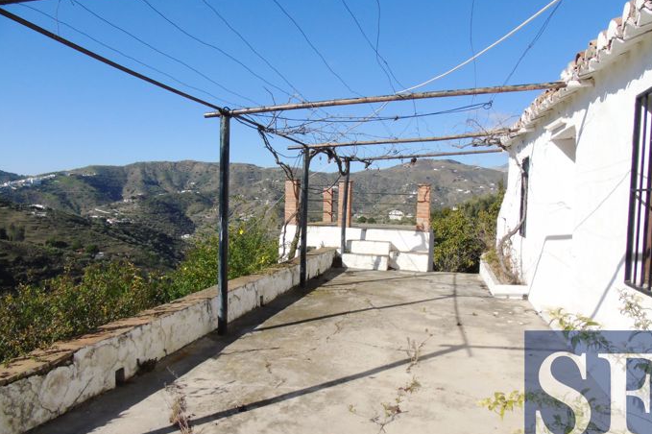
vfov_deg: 47.9
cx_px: 335
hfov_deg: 67.4
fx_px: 489
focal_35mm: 27
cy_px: 226
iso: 200
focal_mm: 4.4
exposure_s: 1/2000
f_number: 3.6
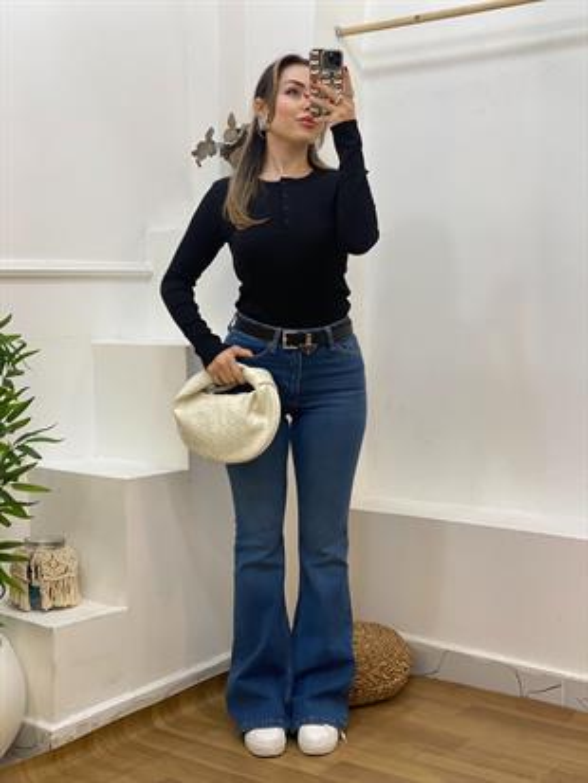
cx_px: 294
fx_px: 1177
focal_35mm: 52
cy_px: 392
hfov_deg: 28.0
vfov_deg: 36.8
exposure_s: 1/100
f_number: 2
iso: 80
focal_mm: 6
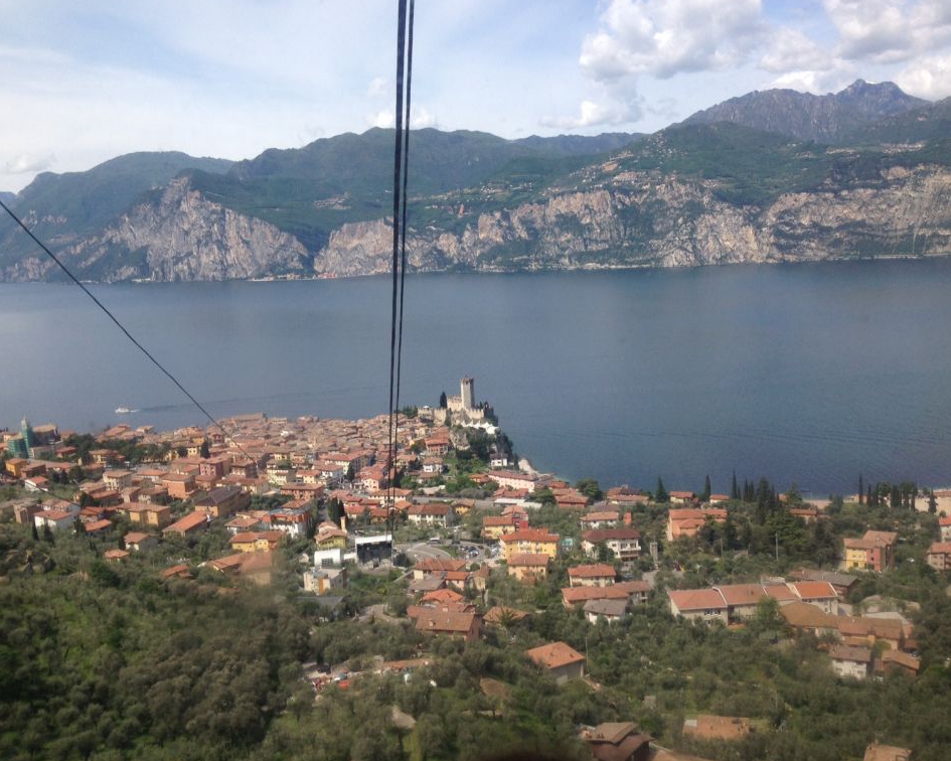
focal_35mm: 37
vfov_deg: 40.1
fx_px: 1041
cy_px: 378
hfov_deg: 49.1
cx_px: 480
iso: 50
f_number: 2.4
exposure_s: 1/920
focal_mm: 4.28
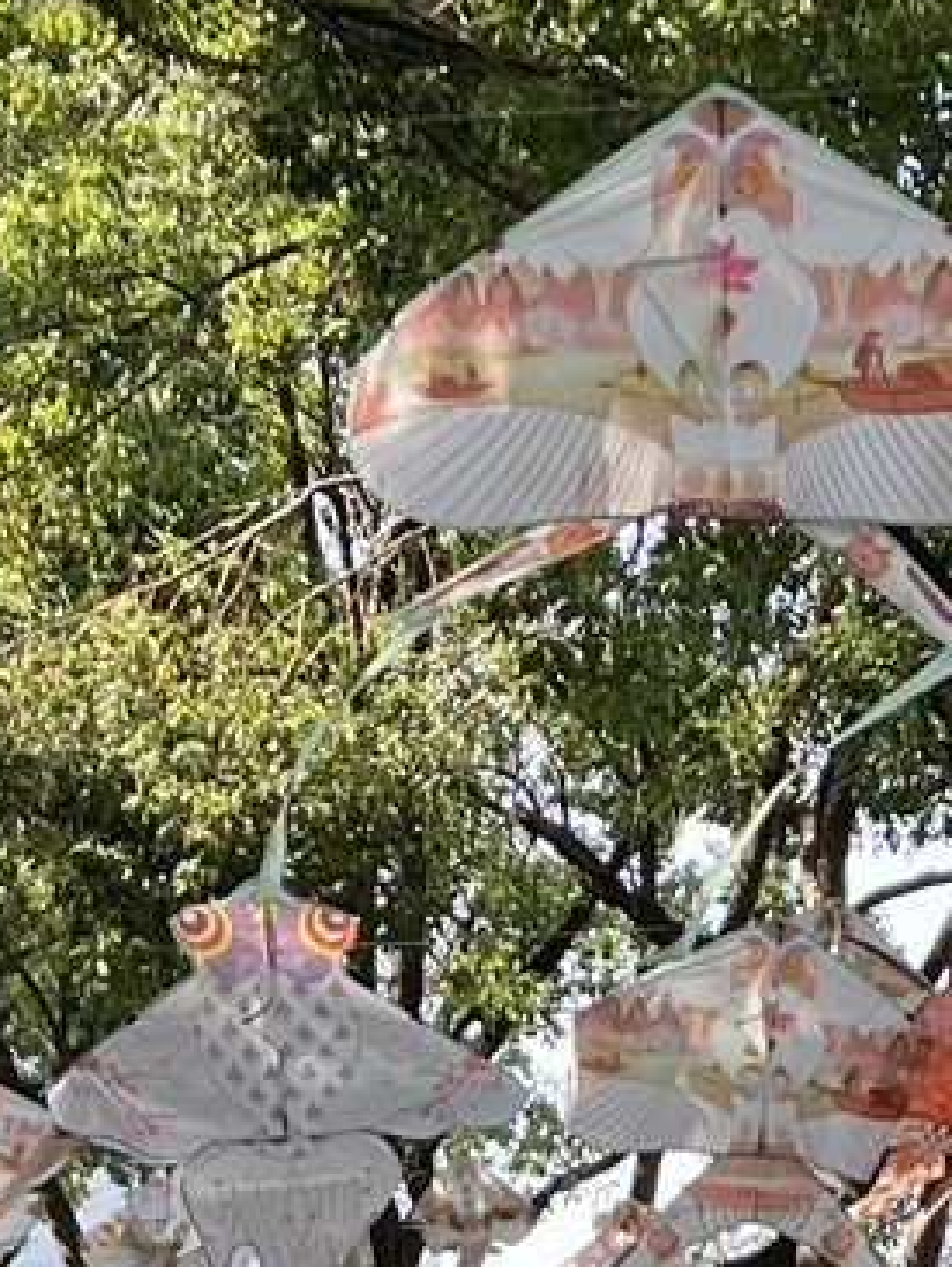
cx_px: 703
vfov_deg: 13.3
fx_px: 5201
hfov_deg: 10.4
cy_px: 1765
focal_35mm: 142
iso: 50
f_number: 1.6
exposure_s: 1/443
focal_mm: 5.1
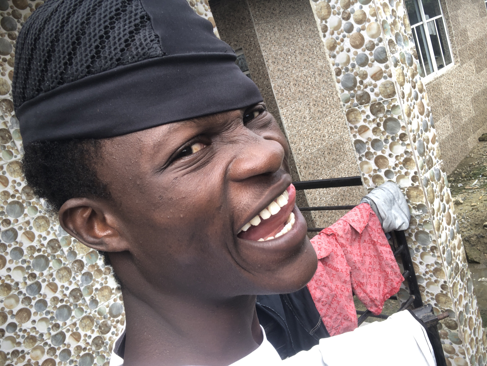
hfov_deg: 56.8
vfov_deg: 44.2
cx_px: 244
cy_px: 183
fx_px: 451
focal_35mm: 32
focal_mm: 2.87
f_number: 2.2
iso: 20
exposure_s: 1/126
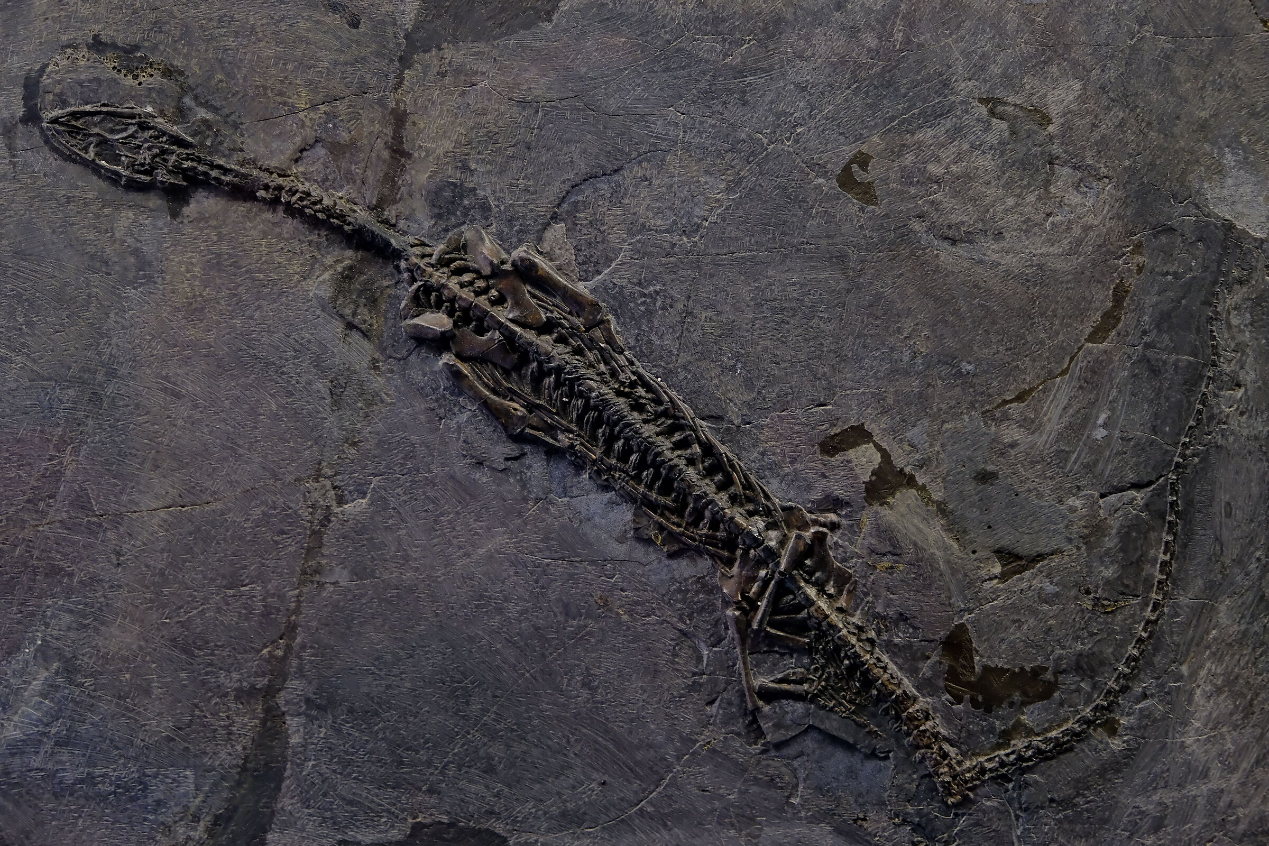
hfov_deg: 30.1
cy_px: 423
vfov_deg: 20.3
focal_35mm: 67
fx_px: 2362
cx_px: 634
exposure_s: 1/15
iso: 640
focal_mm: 44.4
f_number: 4.5
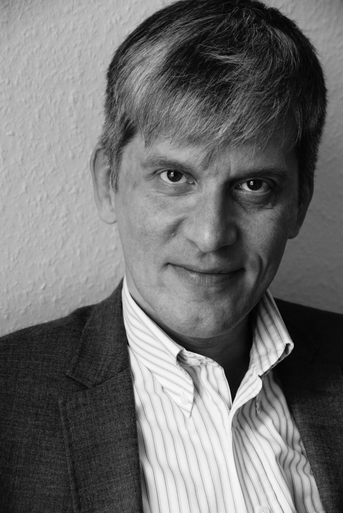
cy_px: 256
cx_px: 172
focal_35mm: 112
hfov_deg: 12.2
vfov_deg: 18.2
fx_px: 1603
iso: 200
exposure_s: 1/15
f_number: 5.6
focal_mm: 75
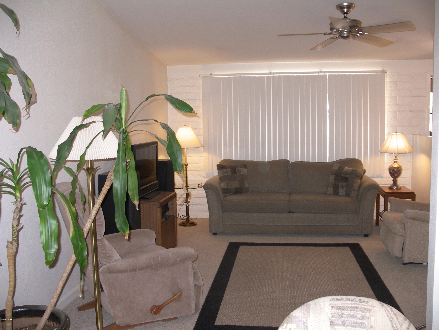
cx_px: 220
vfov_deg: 38.7
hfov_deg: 50.1
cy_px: 165
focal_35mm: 37
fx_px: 469
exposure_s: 1/40
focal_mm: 7.8
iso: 200
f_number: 2.8
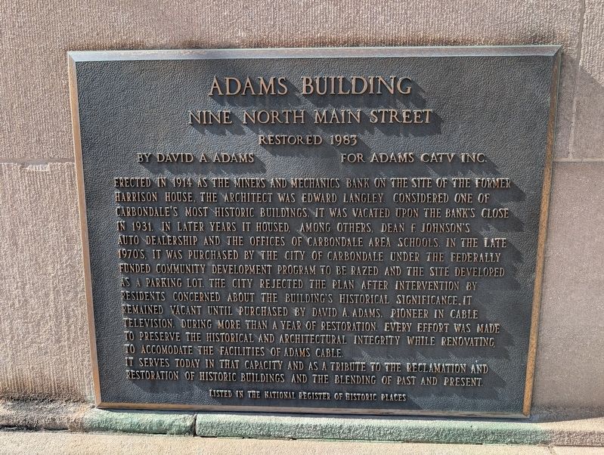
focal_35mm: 24
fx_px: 419
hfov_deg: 71.5
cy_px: 228
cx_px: 302
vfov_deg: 57.0
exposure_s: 1/521
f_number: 1.68
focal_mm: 6.9
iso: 21
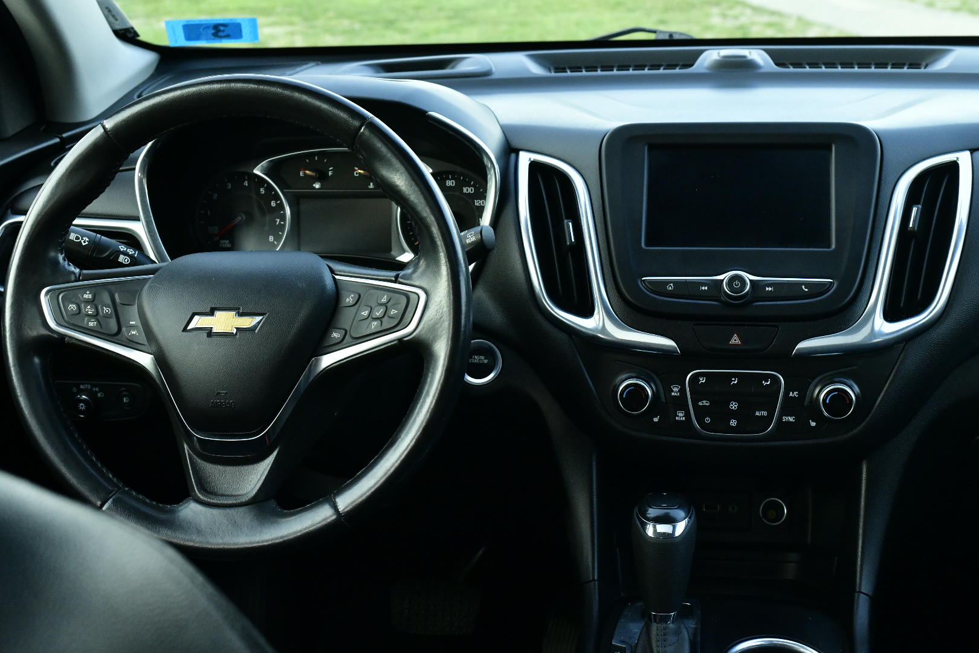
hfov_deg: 39.6
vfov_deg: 27.0
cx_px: 490
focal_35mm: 50
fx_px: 1360
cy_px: 326
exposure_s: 1/250
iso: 6400
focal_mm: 50
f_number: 9
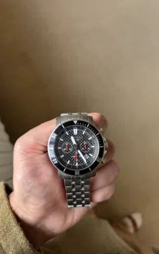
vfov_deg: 66.5
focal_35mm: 28
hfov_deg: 44.4
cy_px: 128
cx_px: 69
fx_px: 194
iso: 125
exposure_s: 1/84
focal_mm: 5.96
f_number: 1.6
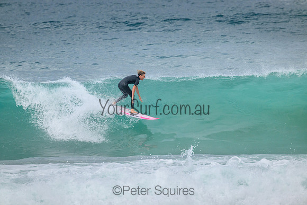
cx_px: 154
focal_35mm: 800
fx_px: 6823
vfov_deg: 1.7
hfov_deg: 2.6
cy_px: 102
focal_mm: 800
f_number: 11
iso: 1000
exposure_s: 1/2000
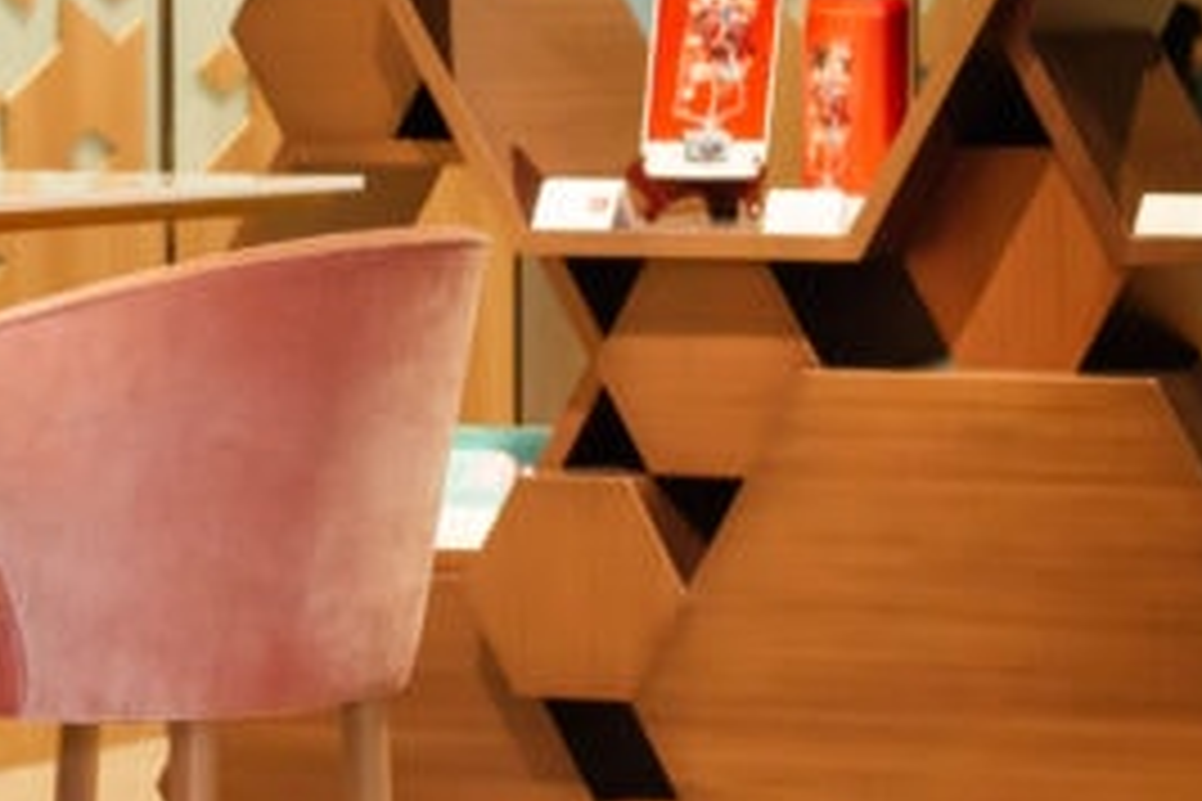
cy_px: 117
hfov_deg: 10.4
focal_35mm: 192
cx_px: 1720
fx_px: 6410
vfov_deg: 7.1
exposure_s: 1/125
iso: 1600
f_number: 4.5
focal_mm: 50
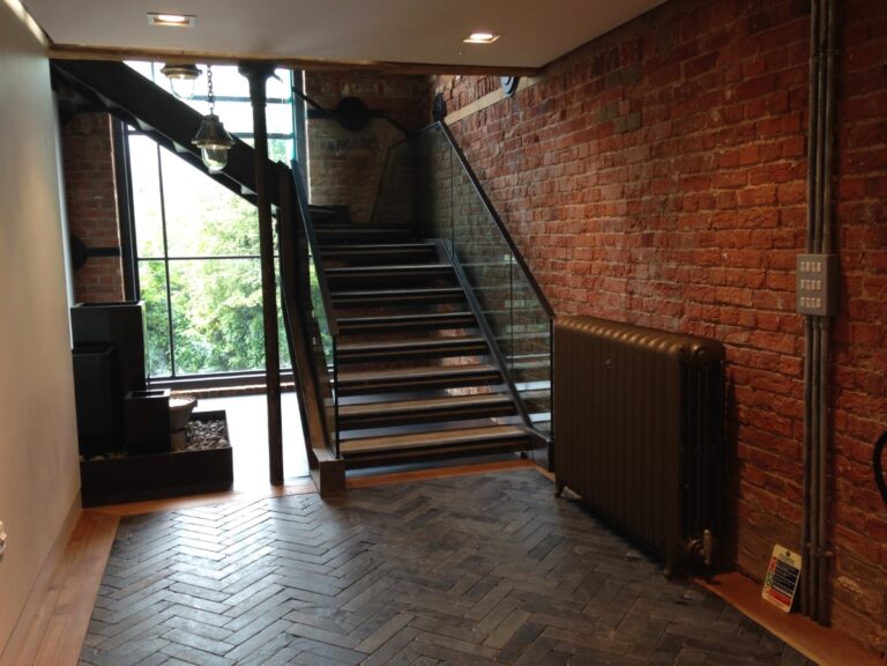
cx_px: 444
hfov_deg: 55.4
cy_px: 333
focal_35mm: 33
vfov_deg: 42.9
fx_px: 846
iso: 64
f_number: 2.4
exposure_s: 1/60
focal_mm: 4.12
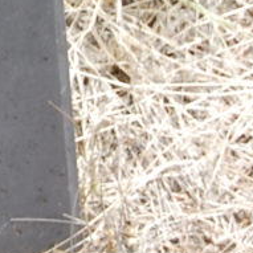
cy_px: -190
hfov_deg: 5.0
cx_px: -285
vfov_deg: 5.1
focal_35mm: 342
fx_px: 2828
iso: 200
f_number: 6.3
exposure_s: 1/160
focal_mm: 50
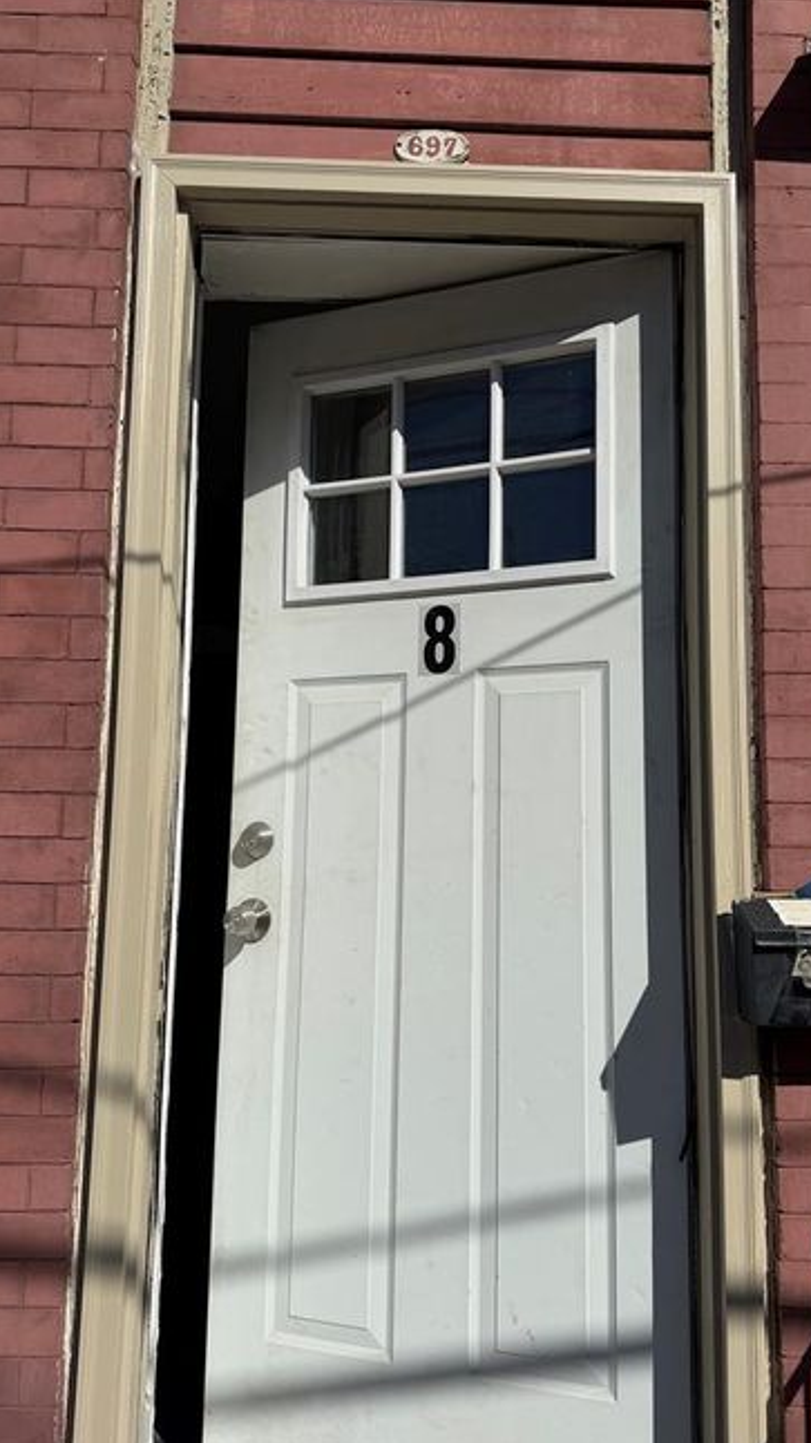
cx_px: 469
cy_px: 734
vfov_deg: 69.9
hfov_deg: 42.7
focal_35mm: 27
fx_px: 1033
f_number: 1.78
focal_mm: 6.76
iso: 80
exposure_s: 1/14286
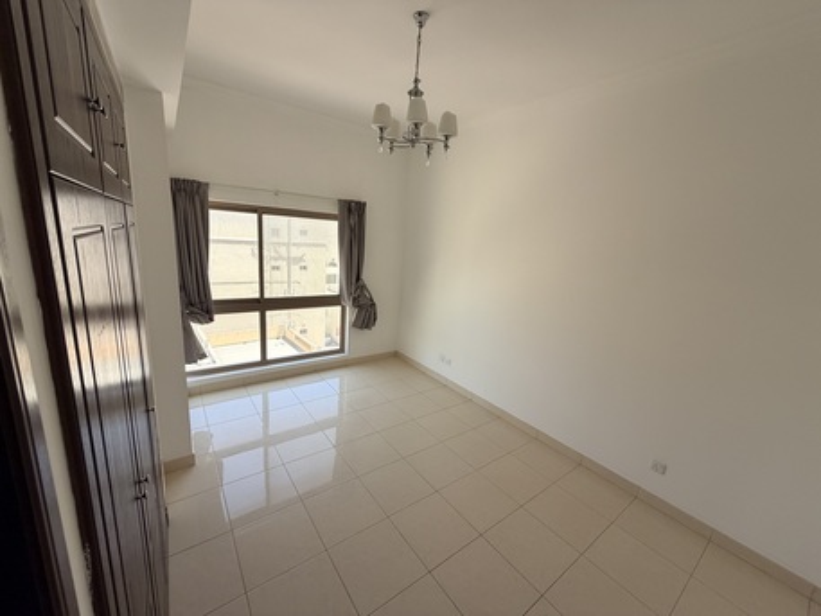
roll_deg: -3.6
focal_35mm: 14
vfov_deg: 85.7
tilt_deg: -11.5
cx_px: 410
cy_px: 308
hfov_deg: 102.0
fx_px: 332
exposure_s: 1/121
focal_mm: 2.22
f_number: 2.2
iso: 160
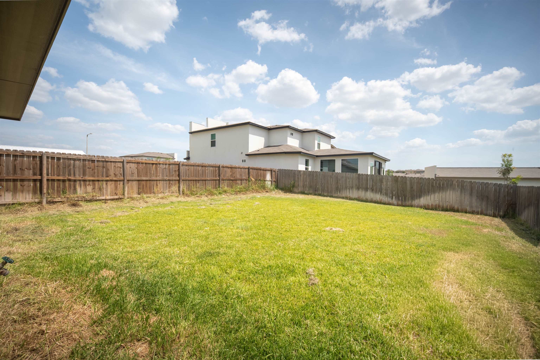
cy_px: 180
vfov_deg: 81.2
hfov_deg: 104.3
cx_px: 270
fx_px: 210
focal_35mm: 14
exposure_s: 1/640
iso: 100
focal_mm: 14
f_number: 11
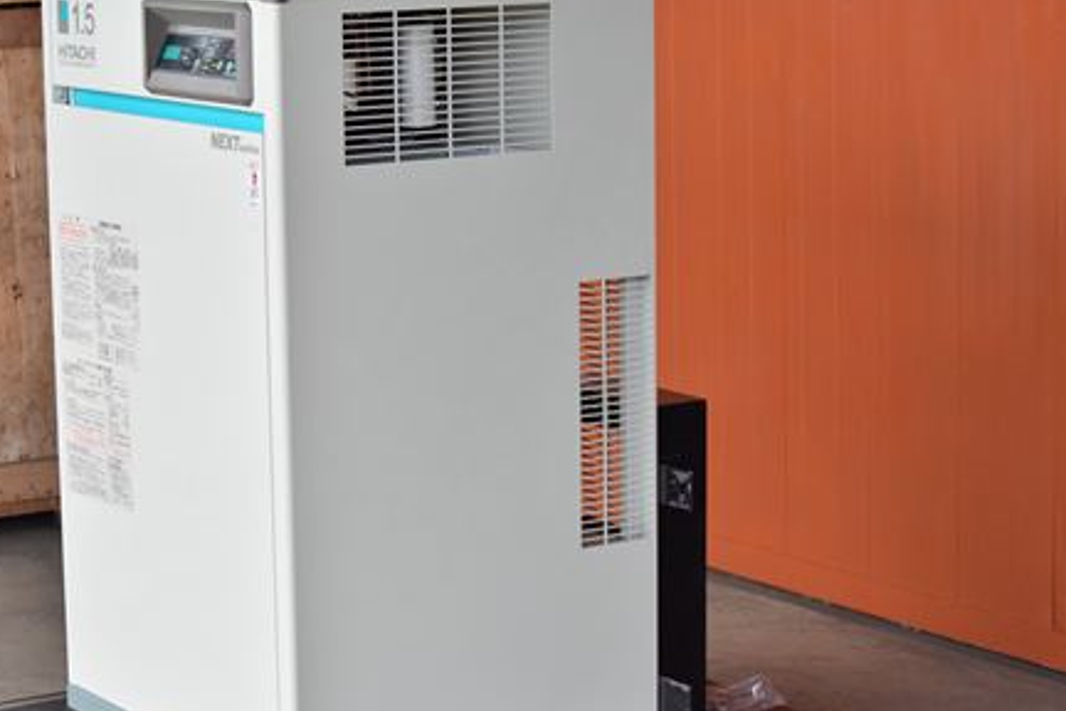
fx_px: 2830
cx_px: 481
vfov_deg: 14.3
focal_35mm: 96
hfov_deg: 21.3
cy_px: 393
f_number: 6.3
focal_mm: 55
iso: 1250
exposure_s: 1/250
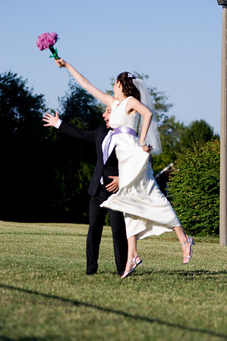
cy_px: 170
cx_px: 114
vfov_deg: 12.0
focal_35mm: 172
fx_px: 1630
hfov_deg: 8.0
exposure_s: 1/1600
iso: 100
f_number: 2.8
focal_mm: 115
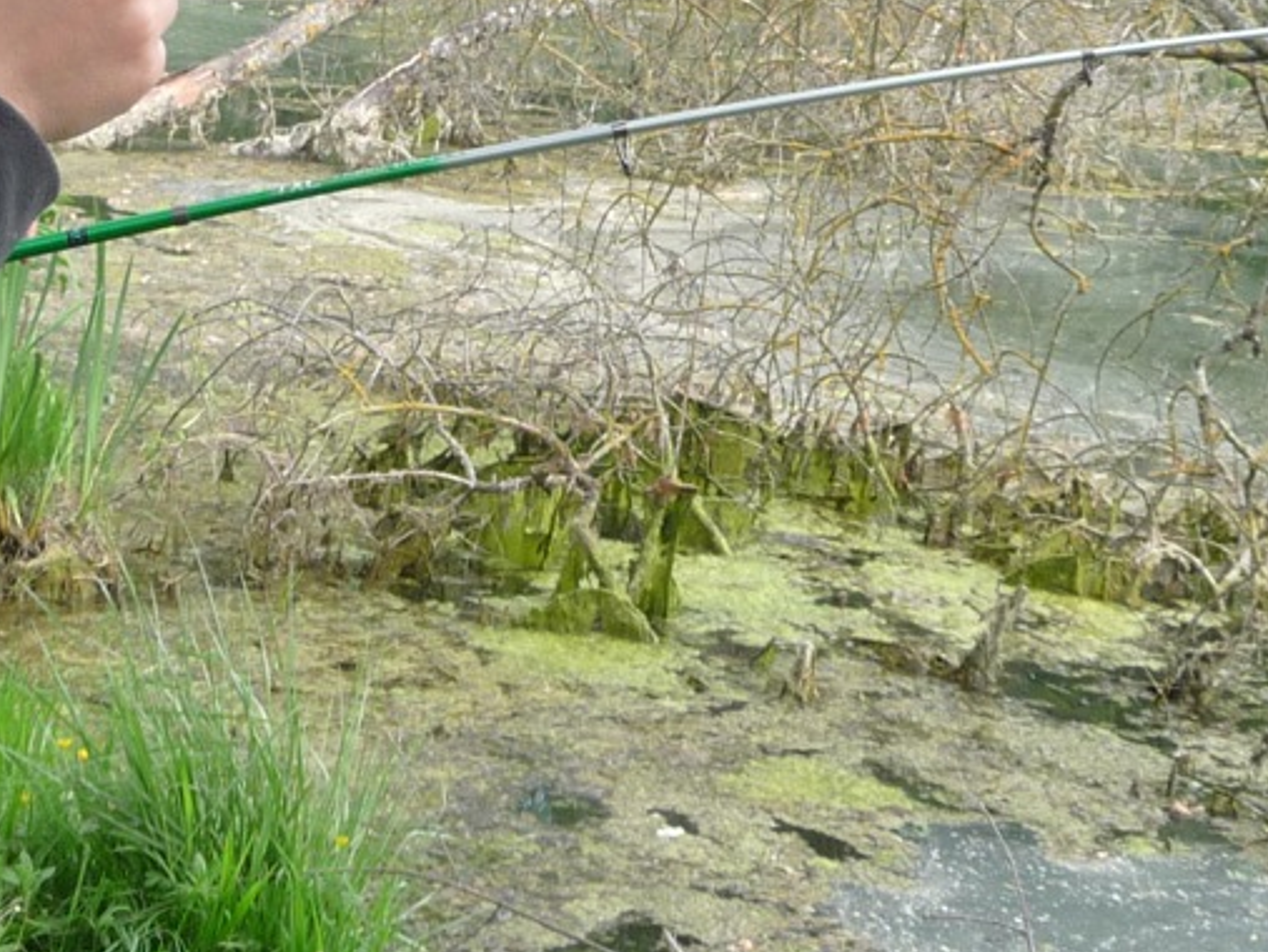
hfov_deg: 23.5
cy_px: 48
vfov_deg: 17.5
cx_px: 479
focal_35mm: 83
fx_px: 3042
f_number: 3.3
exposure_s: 1/200
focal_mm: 4.7
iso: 100
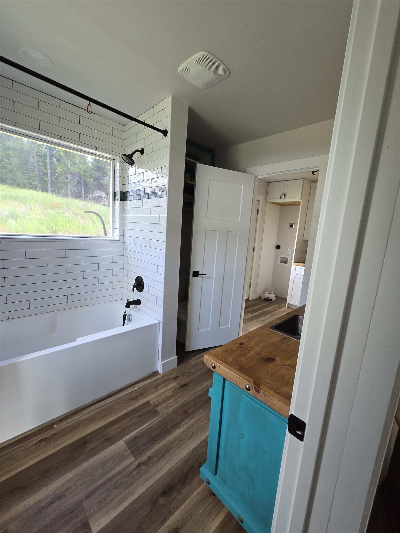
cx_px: 200
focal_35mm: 13
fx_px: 200
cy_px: 266
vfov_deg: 106.2
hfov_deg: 89.9
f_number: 2.2
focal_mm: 2.2
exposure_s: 1/60
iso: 200
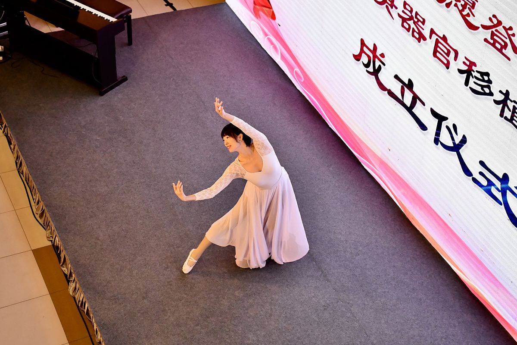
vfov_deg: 18.9
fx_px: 1034
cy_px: 172
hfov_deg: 28.1
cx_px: 258
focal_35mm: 72
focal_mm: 48
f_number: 7.1
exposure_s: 1/200
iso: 2500
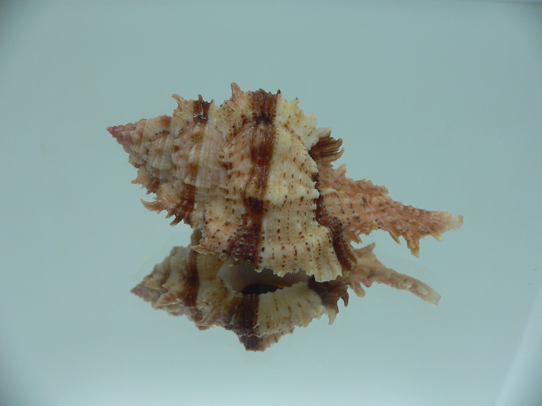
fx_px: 548
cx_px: 271
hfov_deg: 52.6
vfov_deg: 40.7
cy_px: 203
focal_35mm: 35
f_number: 2.8
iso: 80
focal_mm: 4.6
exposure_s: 1/60
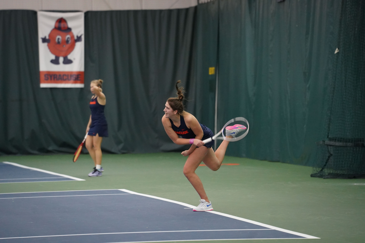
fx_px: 2028
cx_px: 182
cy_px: 122
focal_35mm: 200
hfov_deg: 10.3
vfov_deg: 6.9
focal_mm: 200
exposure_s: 1/200
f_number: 3.5
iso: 8000
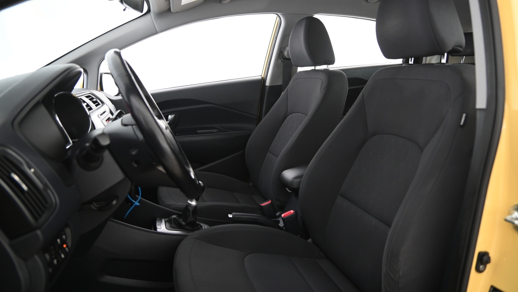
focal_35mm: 26
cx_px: 259
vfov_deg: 44.3
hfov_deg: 71.9
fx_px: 357
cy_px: 123
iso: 2000
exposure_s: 1/15
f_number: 4
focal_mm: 24
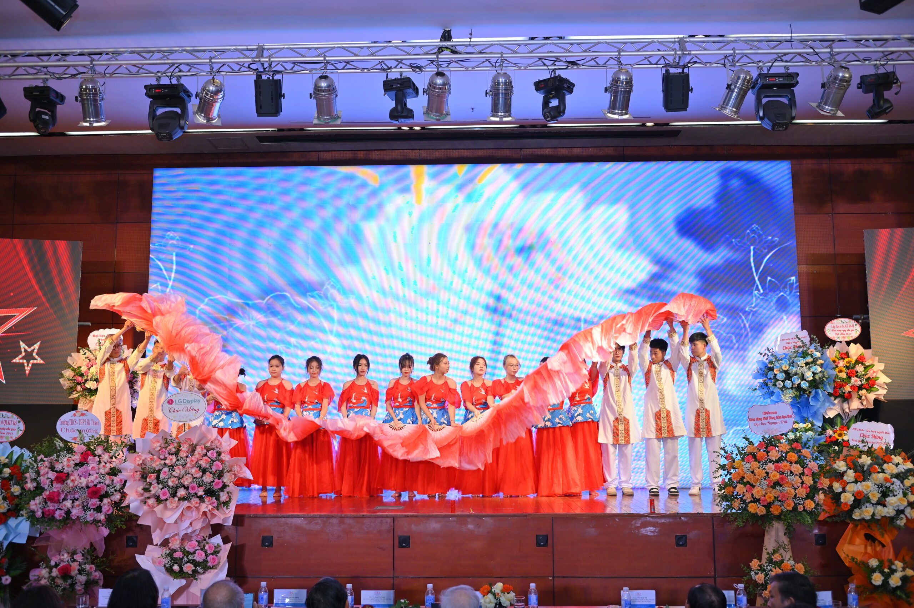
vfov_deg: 37.8
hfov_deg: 54.5
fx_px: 888
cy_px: 304
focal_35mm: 35
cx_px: 457
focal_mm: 35
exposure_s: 1/160
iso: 250
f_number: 4
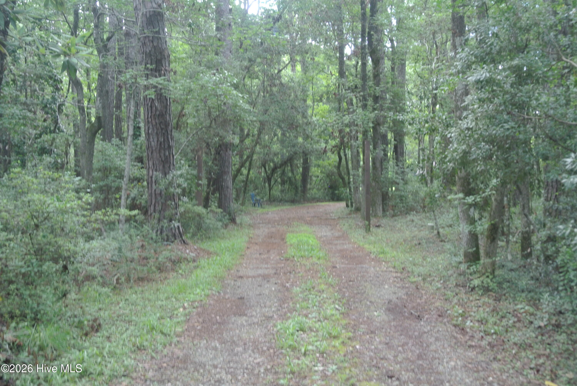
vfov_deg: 28.7
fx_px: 754
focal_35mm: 47
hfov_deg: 41.9
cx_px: 288
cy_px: 193
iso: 400
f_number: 4.5
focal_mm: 17.5
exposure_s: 1/60
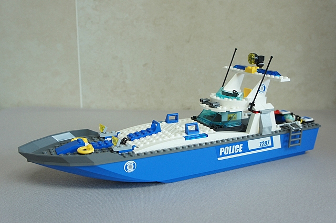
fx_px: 294
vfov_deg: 41.7
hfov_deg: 59.5
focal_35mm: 32
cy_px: 112
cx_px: 168
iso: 2500
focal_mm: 21
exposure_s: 1/250
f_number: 4
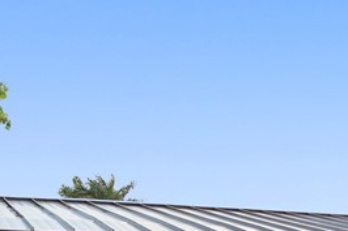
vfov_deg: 12.7
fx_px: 985
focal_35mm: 102
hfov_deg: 18.9
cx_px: 417
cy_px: 350
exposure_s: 1/500
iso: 100
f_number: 5
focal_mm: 16
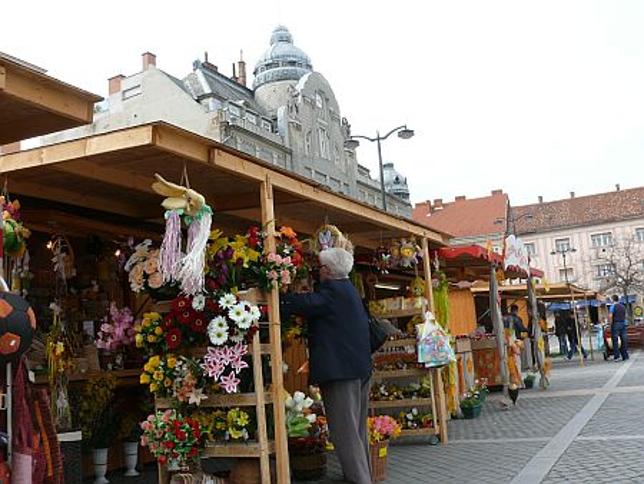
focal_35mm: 35
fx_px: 651
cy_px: 242
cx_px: 322
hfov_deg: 52.6
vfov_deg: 40.7
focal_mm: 7.4
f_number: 5.6
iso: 100
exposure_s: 1/250
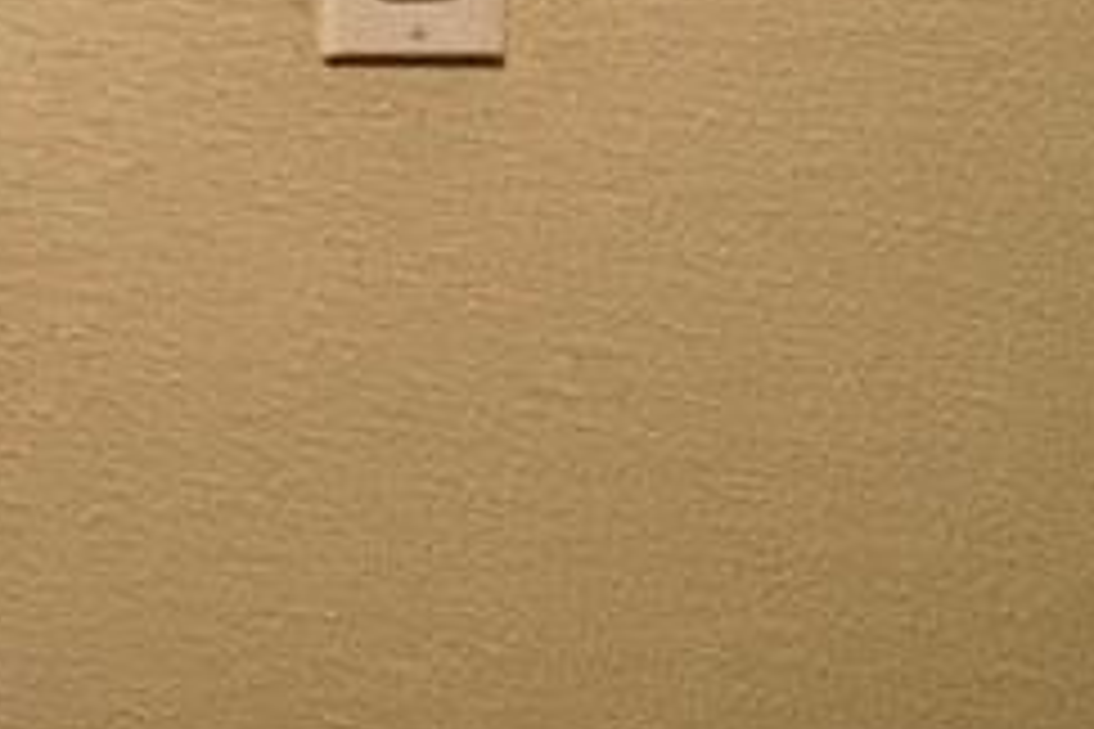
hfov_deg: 17.6
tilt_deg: -2.3
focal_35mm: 89
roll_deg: +0.1
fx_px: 2704
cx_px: -972
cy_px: -540
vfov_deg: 13.9
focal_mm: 1.57
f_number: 1.8
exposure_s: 1/60
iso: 250
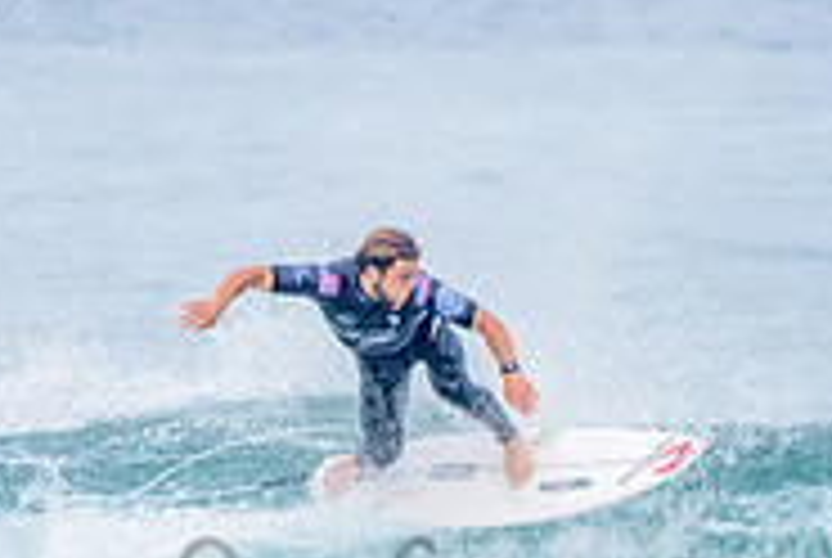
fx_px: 36203
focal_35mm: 1564
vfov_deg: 0.9
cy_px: 569
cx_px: 369
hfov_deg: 1.3
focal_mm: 500
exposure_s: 1/2000
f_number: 5.6
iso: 450
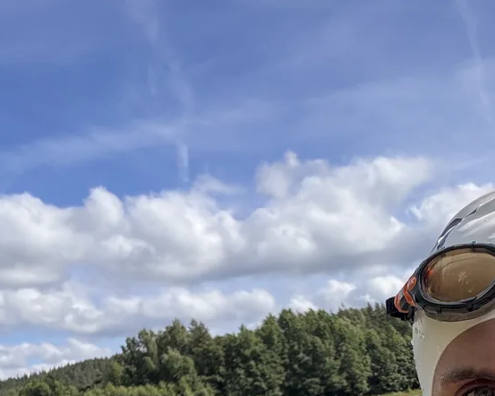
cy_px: 462
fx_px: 952
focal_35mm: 65
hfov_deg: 28.5
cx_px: 404
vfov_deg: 21.9
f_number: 1.9
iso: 25
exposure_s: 1/964
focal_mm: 2.69
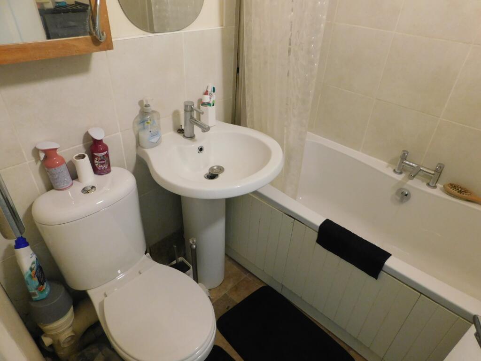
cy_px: 180
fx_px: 320
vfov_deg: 58.9
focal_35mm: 23
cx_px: 240
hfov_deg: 73.9
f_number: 3
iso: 400
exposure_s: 1/25
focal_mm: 4
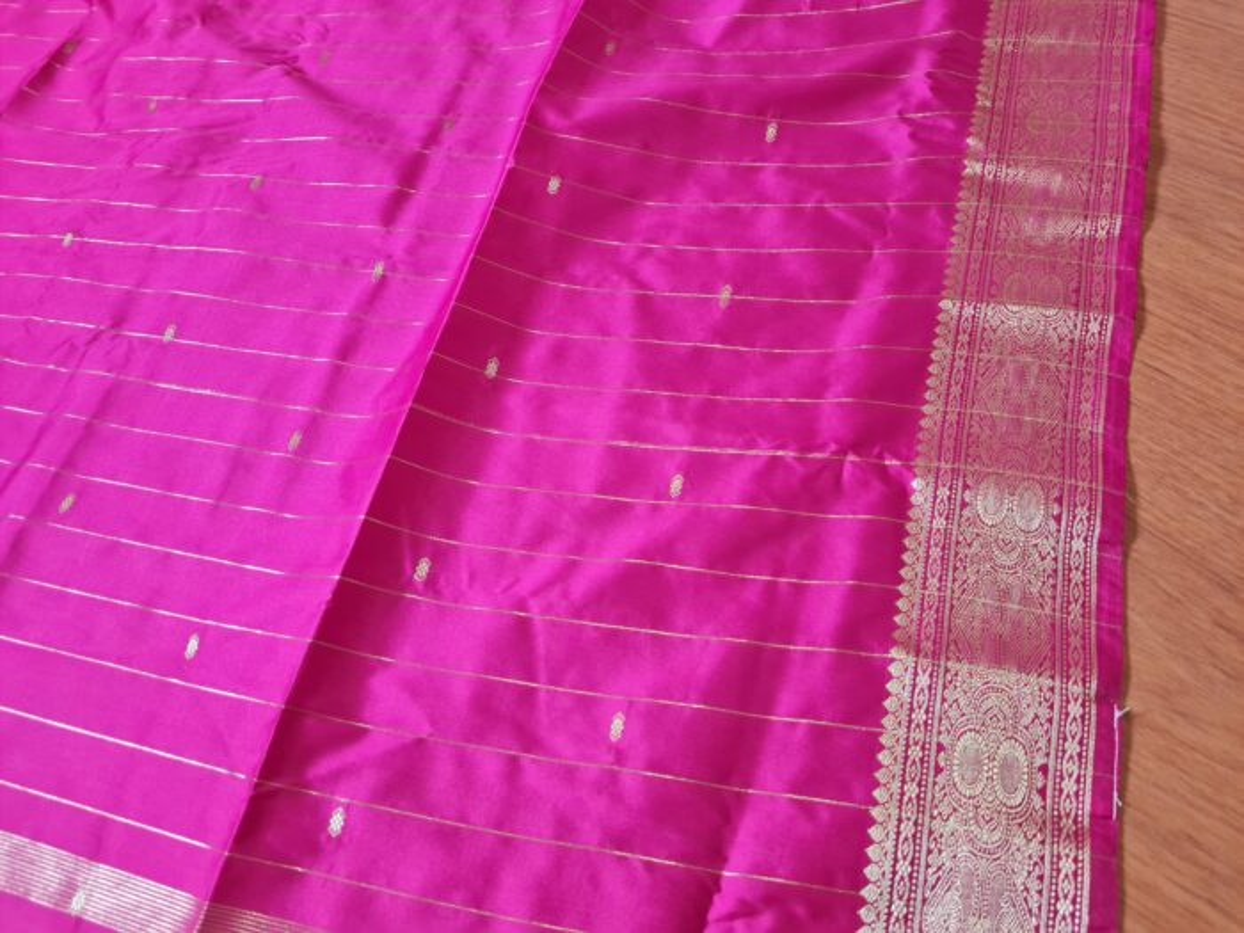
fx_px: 934
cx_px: 622
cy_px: 466
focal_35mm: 26
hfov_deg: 67.3
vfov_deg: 53.1
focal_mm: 5.4
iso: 250
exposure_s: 1/40
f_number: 1.8
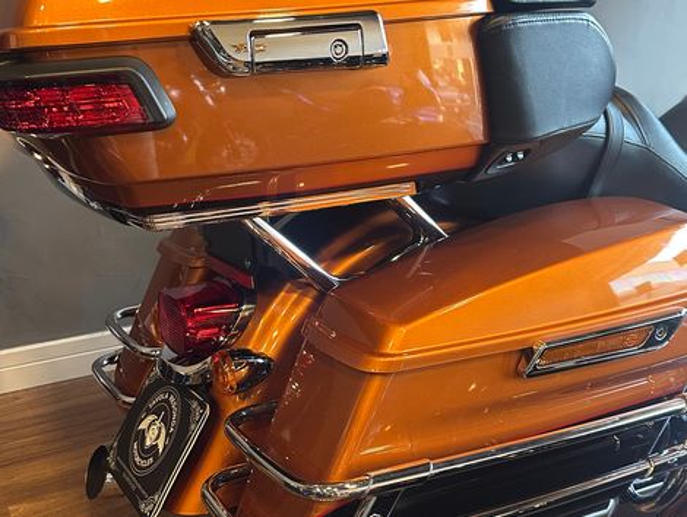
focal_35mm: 24
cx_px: 344
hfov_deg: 71.5
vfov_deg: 56.9
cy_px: 258
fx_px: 477
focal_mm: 6.86
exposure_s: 1/60
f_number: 1.78
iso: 320
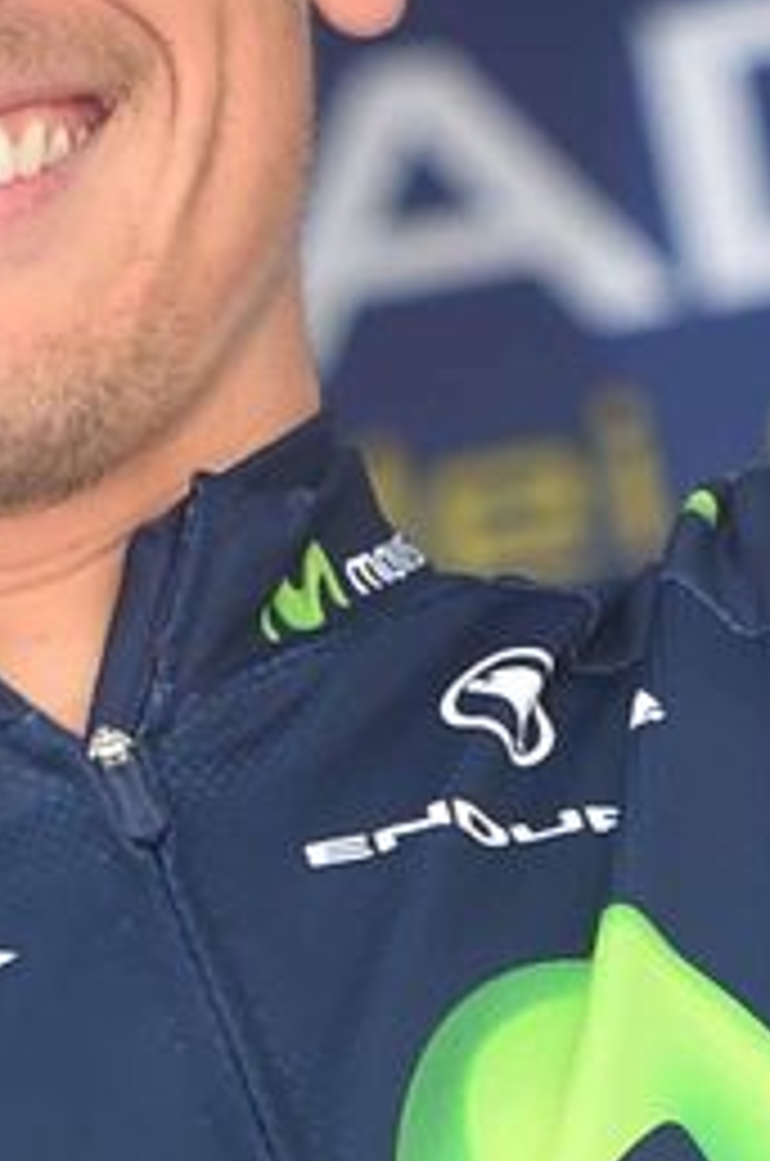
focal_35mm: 910
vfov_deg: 2.3
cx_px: 1004
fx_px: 29312
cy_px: -290
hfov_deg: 1.5
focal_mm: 130
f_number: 3.2
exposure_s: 1/640
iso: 400
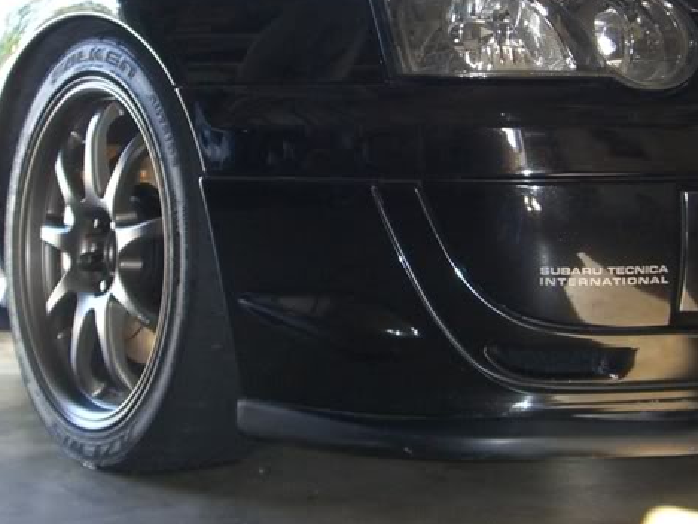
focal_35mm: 83
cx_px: 473
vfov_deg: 17.7
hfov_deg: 23.4
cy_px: 125
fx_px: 1674
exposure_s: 1/60
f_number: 2.7
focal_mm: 6.2
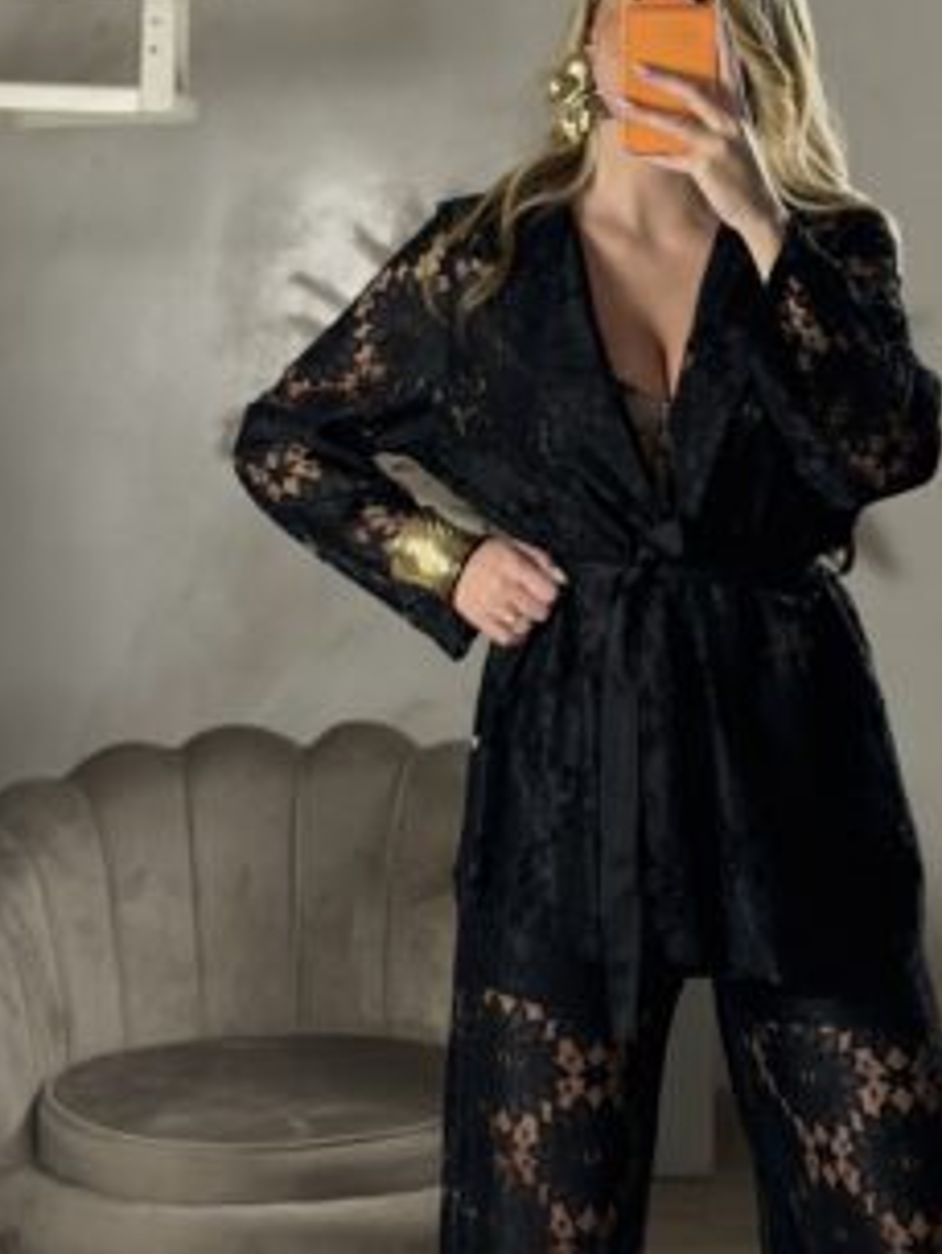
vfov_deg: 30.6
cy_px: 469
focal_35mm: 63
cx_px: 510
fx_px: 2284
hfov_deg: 23.3
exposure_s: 1/100
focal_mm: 6.76
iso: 160
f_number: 1.78
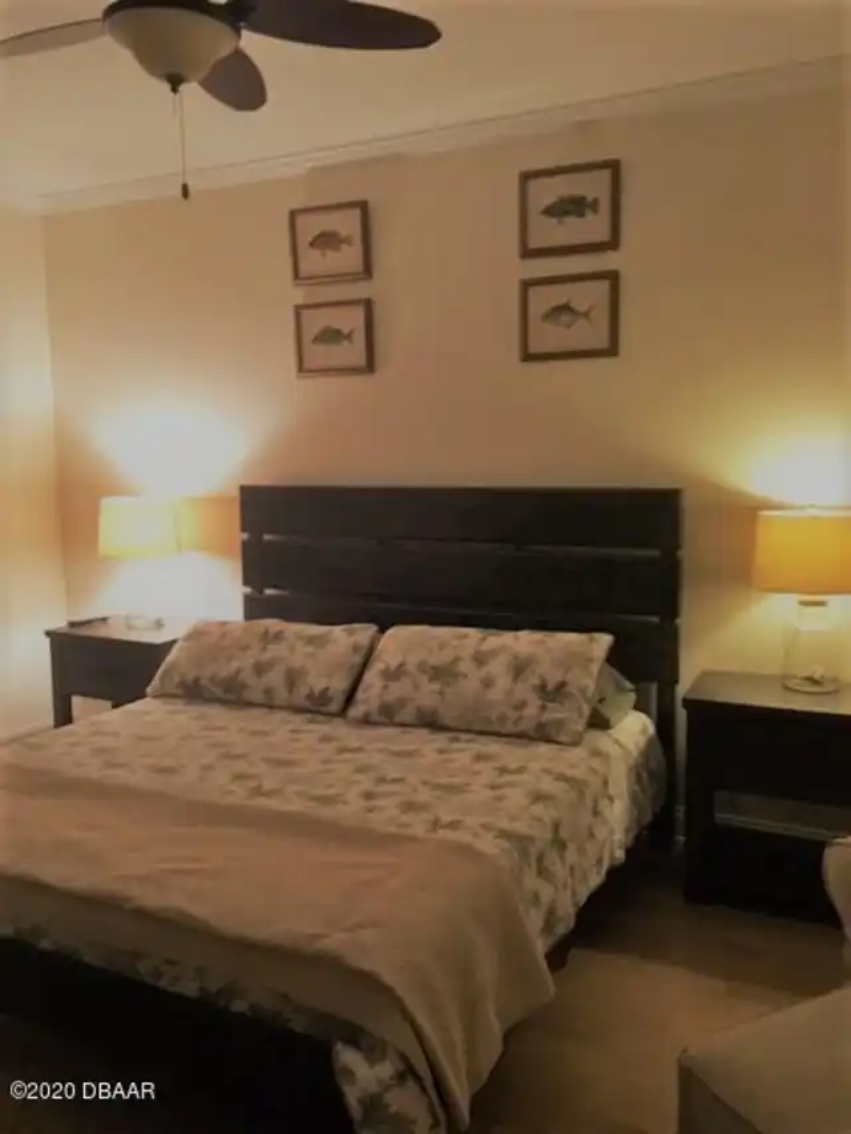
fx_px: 950
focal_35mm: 29
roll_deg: -0.1
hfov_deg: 48.2
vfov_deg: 61.7
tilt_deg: -8.8
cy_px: 567
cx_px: 426
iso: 200
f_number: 2.2
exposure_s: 1/17
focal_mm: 4.15
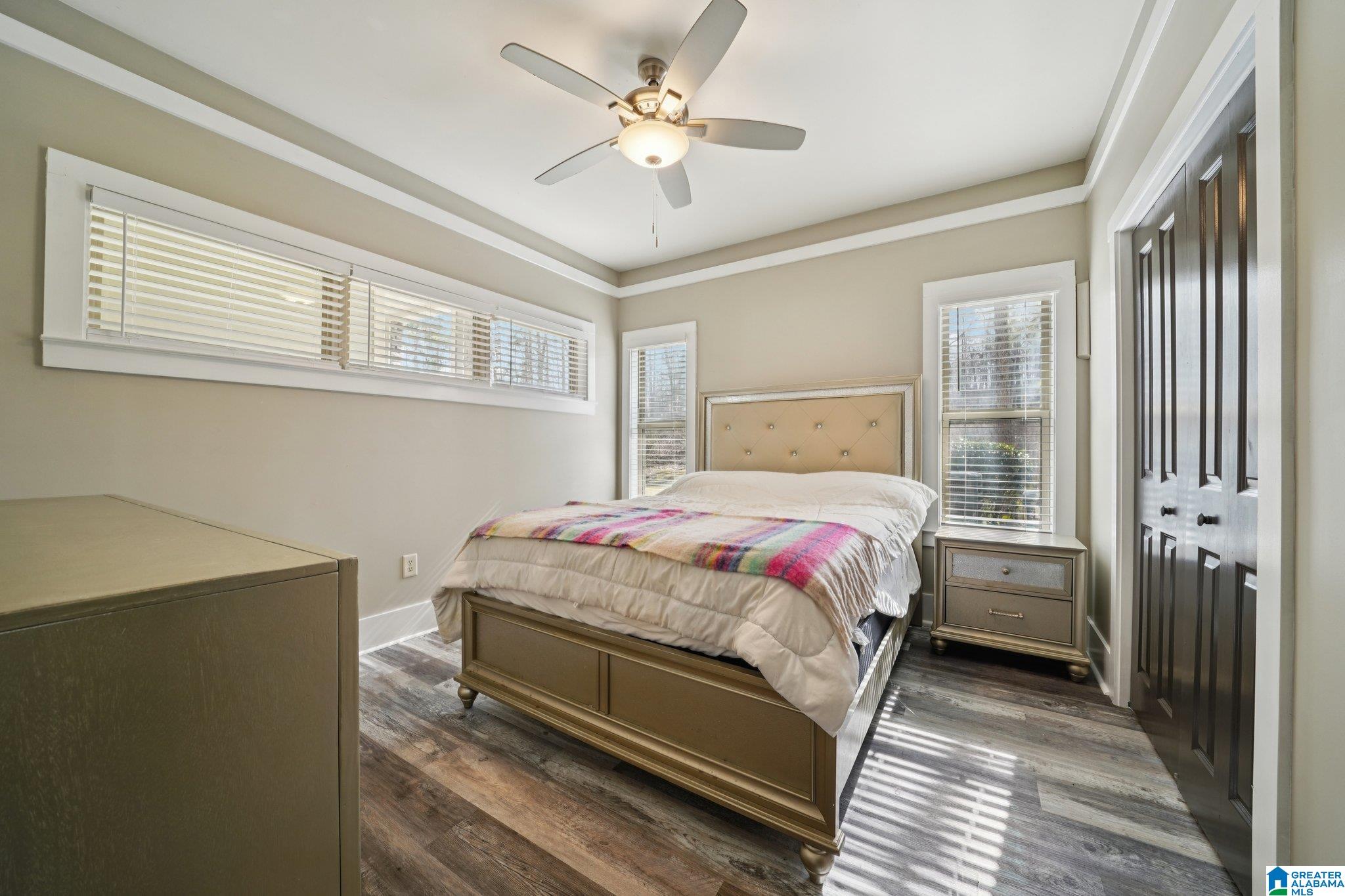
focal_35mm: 12
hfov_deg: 112.6
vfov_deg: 90.0
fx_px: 448
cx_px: 672
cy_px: 448
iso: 400
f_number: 8
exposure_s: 1/40
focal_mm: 12
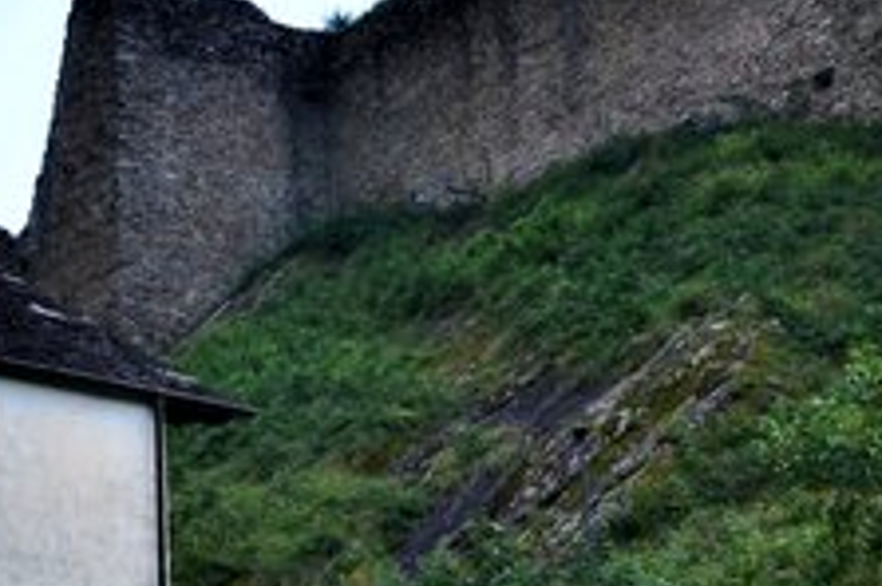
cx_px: 198
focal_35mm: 97
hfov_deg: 20.8
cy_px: 269
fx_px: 2373
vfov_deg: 14.1
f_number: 8
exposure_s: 1/80
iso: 320
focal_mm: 18
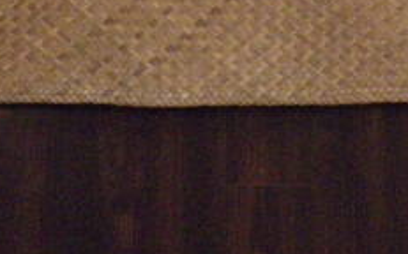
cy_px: -157
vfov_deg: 12.0
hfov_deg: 20.2
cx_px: 226
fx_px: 1144
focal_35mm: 103
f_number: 3.5
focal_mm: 5
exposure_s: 1/25
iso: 800
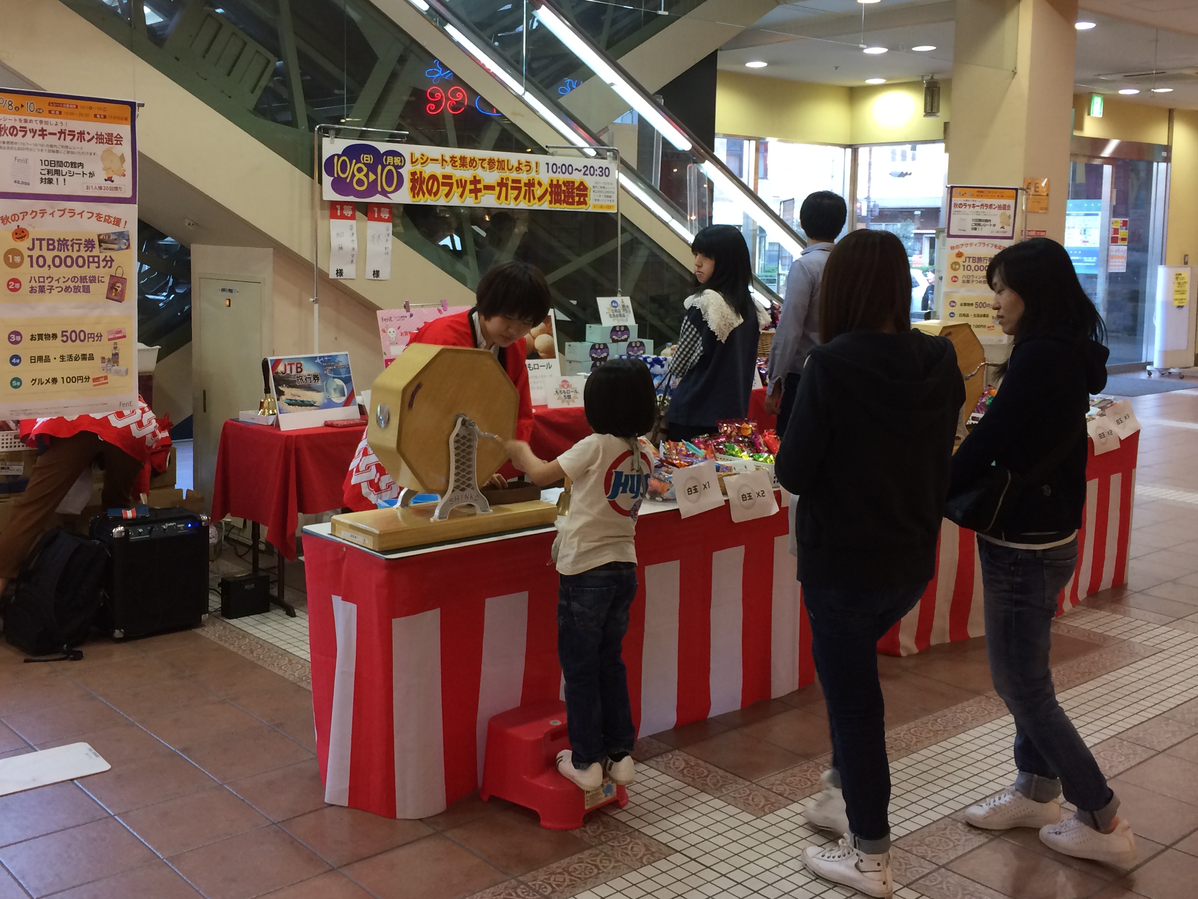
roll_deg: -1.0
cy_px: 359
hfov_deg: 50.1
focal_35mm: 37
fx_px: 1281
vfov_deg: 38.5
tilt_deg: -5.7
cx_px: 568
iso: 80
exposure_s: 1/30
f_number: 2.2
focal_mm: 4.15
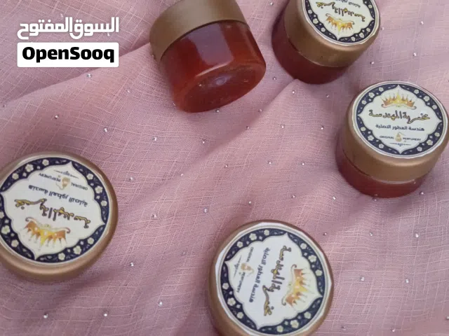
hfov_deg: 51.4
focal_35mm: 36
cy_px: 168
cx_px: 224
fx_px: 467
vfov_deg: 39.7
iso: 2651
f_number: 1.8
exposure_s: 1/100
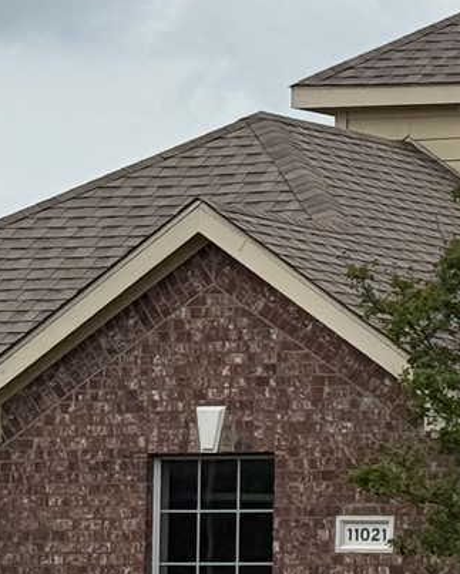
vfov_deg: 8.1
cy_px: 282
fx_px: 4046
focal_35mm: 238
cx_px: 859
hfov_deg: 6.4
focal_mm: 6.76
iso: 64
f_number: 1.78
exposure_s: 1/8772
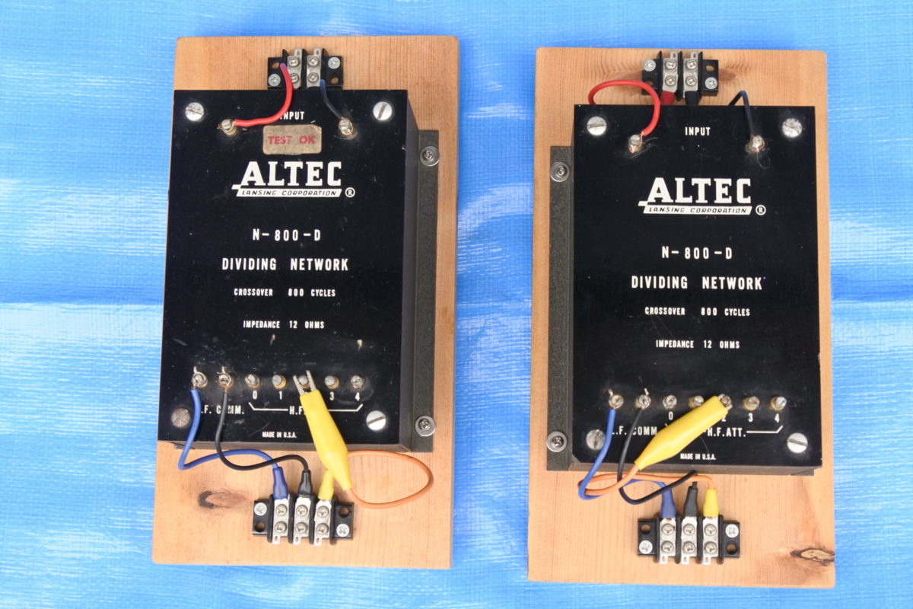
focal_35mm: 61
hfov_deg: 32.9
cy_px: 304
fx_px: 1547
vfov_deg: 22.3
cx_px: 456
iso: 500
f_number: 5
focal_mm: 22.7
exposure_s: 1/125
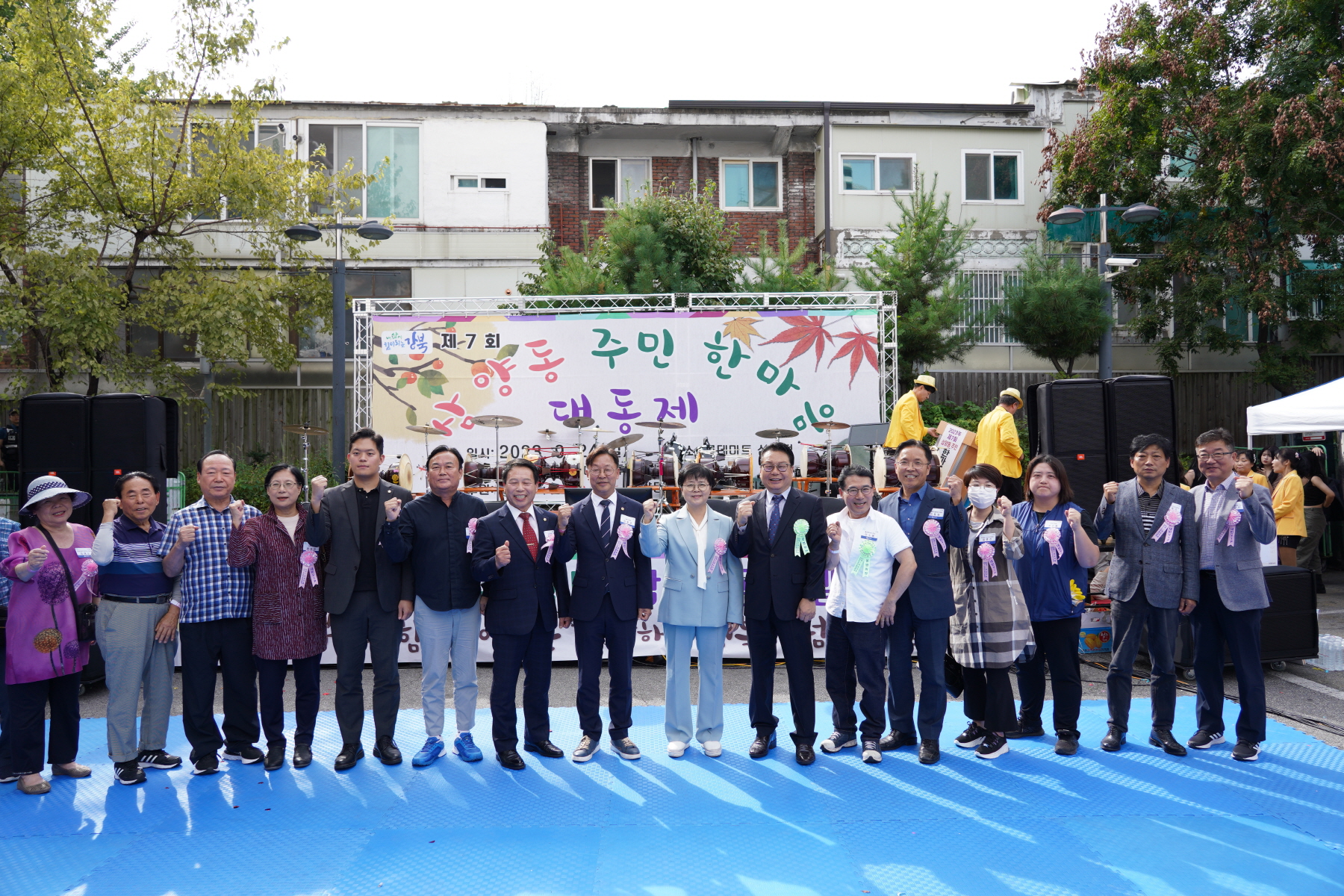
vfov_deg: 53.1
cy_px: 448
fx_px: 896
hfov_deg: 73.7
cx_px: 672
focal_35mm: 24
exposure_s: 1/250
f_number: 4
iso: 100
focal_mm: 24
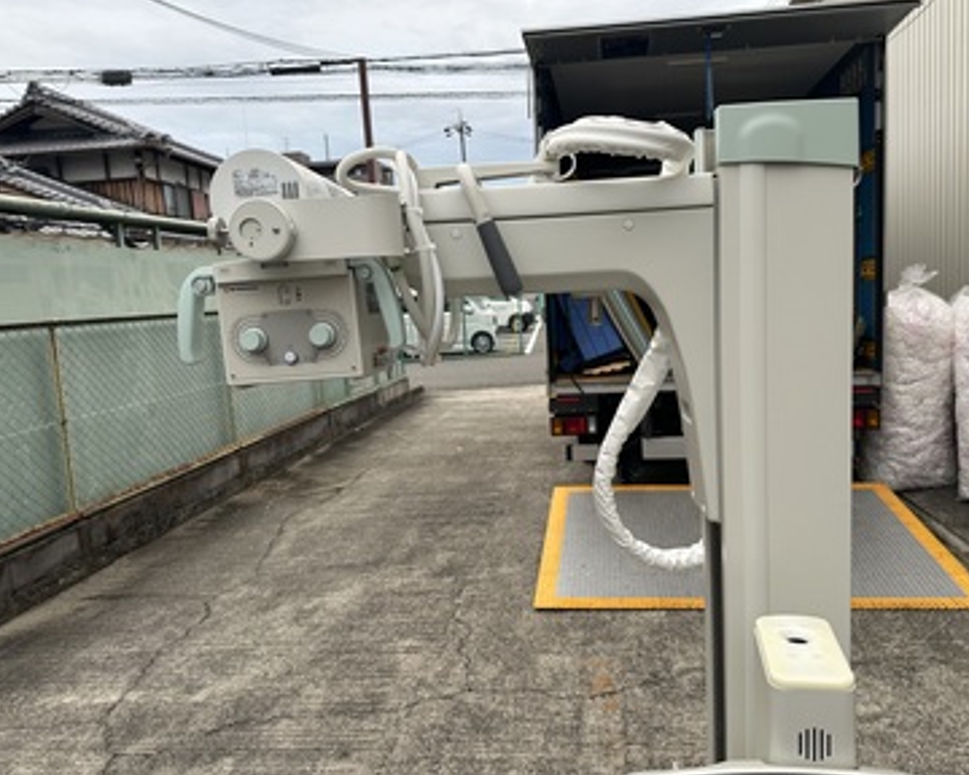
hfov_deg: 65.9
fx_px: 746
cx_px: 528
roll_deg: +4.1
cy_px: 382
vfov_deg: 54.9
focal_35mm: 26
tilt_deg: -6.0
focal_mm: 6.86
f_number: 1.78
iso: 64
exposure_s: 1/121
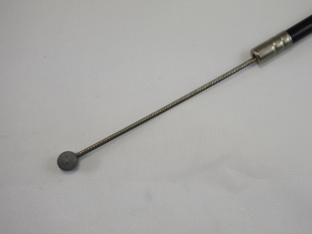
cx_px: 169
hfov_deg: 37.5
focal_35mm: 51
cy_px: 117
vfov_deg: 28.6
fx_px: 460
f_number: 4.5
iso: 320
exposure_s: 1/250
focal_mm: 17.6
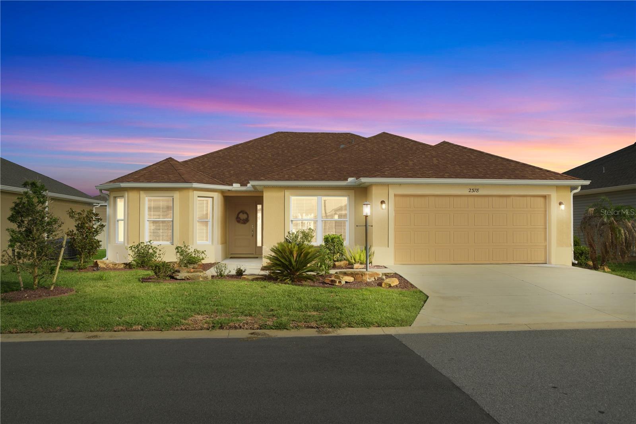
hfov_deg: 58.7
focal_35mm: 32
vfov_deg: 41.1
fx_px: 565
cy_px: 212
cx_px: 318
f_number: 8
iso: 400
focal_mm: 32
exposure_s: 1/1000
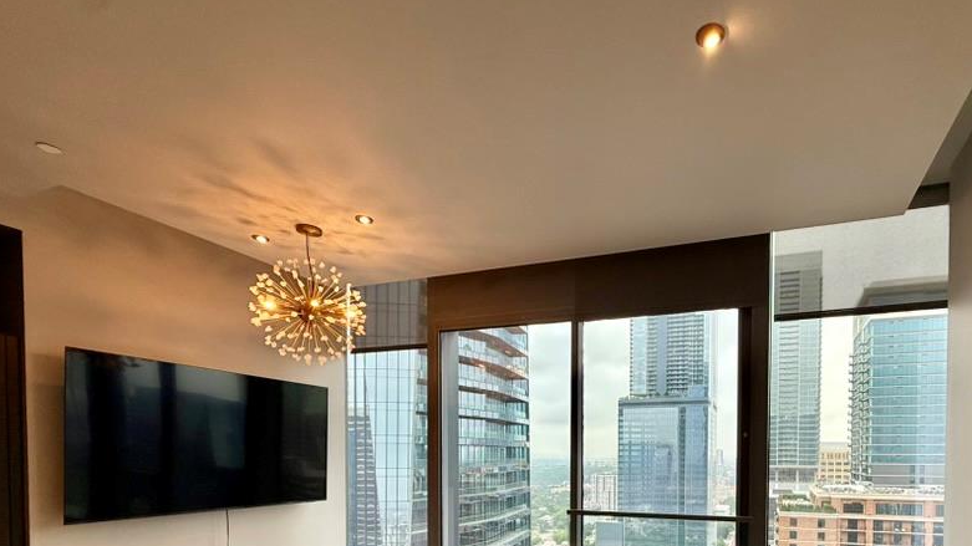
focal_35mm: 20
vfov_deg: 51.0
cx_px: 605
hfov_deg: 85.0
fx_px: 515
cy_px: 465
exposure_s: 1/120
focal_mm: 2.22
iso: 50
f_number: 2.2
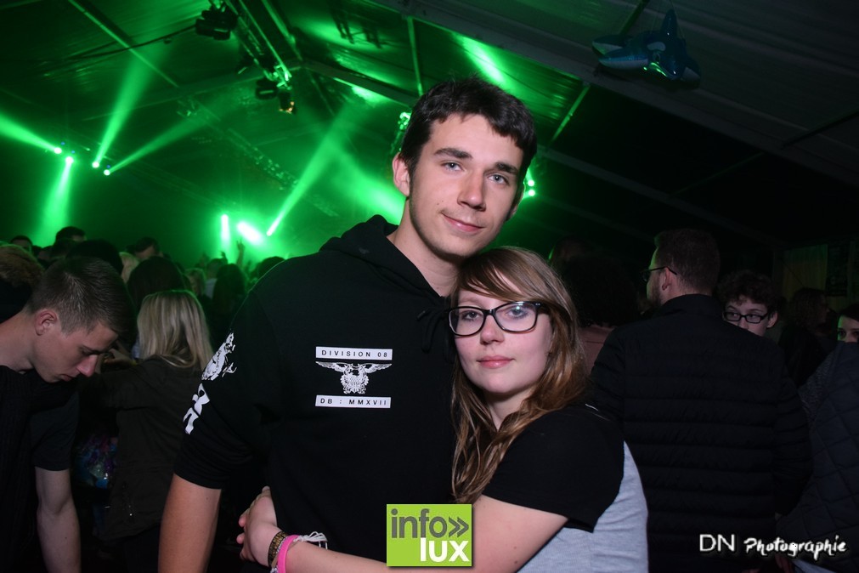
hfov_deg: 61.9
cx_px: 430
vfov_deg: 43.6
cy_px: 286
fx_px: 716
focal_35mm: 30
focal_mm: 20
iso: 1600
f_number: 3.5
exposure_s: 1/40
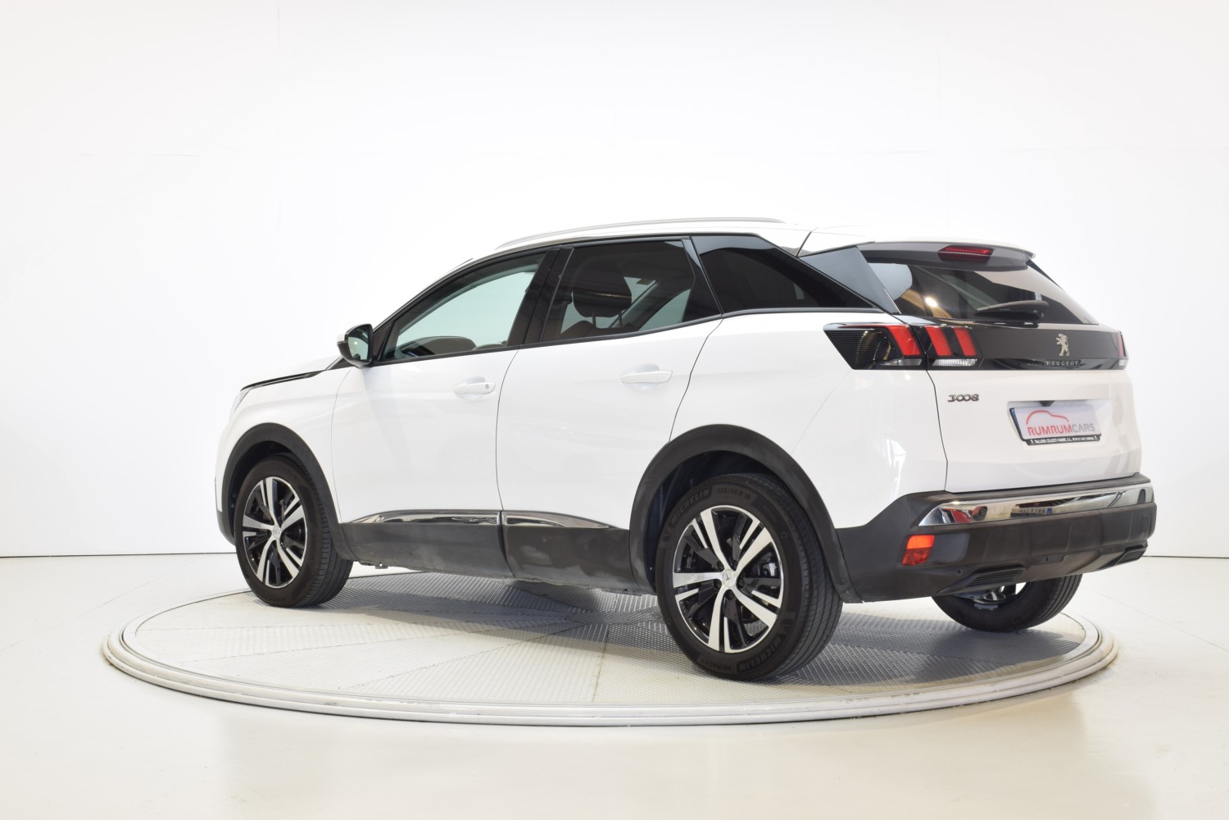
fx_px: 1741
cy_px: 410
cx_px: 614
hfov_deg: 38.9
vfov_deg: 26.5
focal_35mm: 51
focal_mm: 34
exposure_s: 1/1.6
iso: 100
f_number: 16
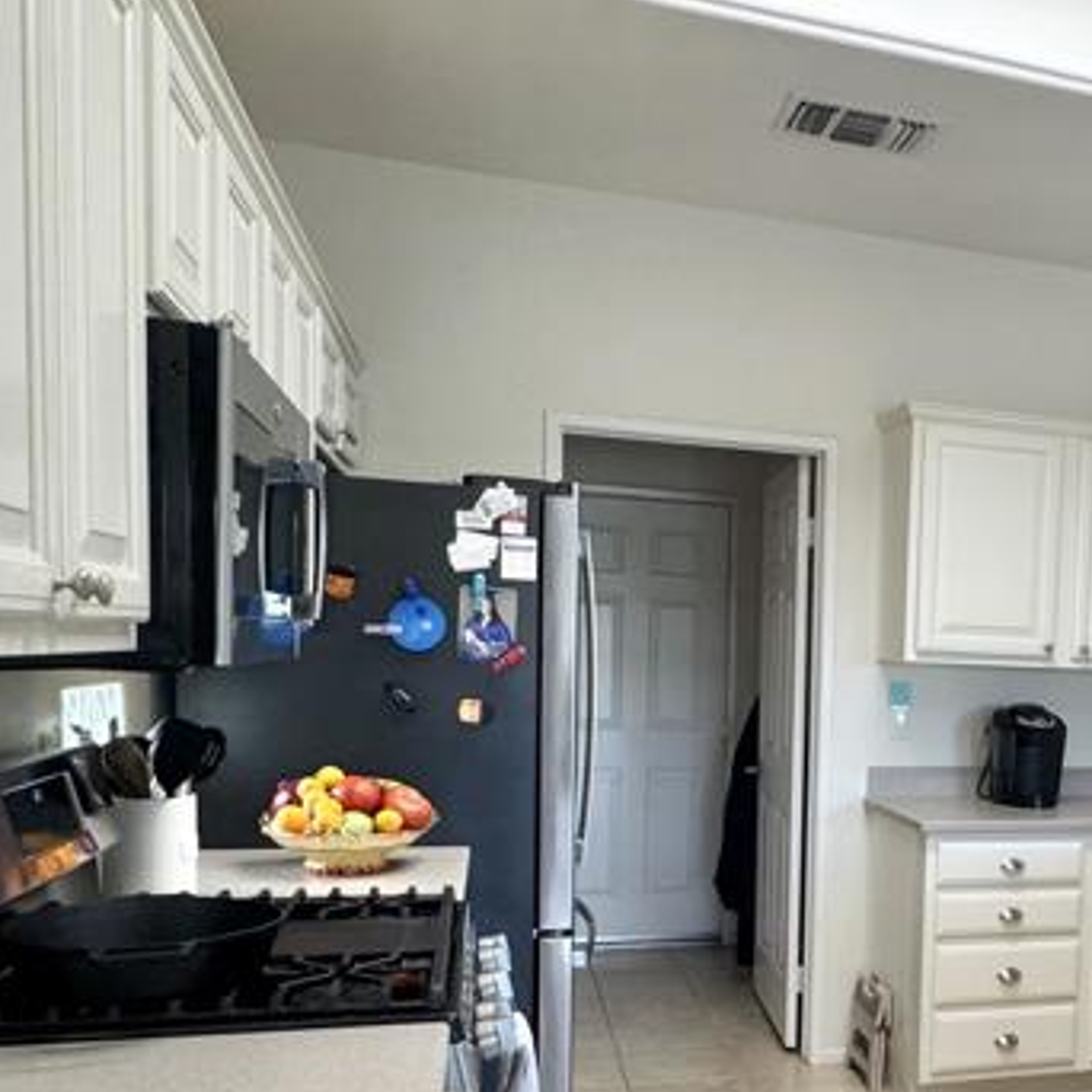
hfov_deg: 41.2
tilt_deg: -5.5
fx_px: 1321
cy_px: 766
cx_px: 993
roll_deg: -2.4
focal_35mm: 37
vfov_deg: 44.0
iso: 200
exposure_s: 1/120
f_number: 2.2
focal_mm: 2.22
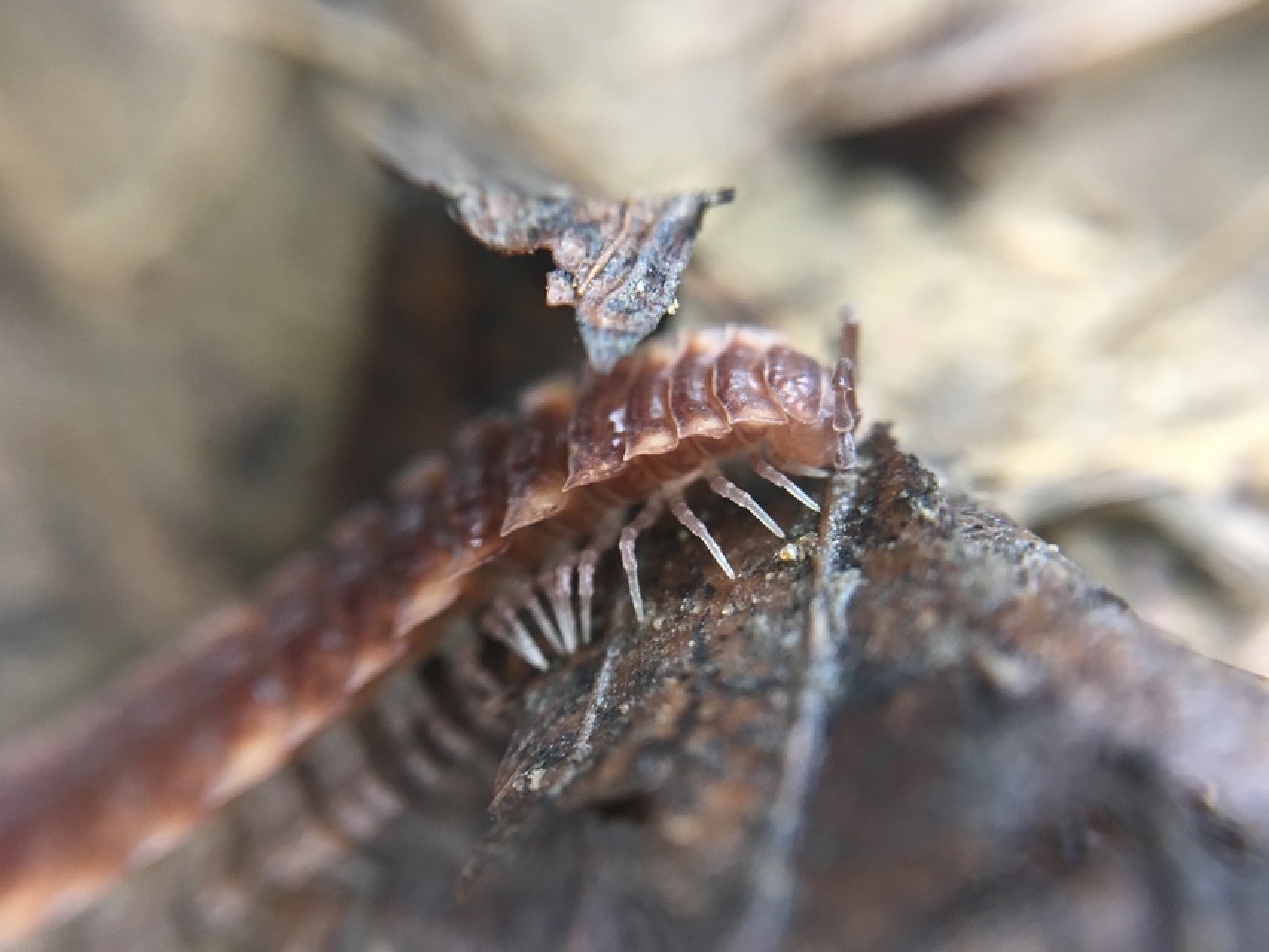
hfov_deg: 61.7
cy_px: 476
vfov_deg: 48.2
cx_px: 634
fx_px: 1063
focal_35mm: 29
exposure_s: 1/33
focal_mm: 4.15
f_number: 2.2
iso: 160
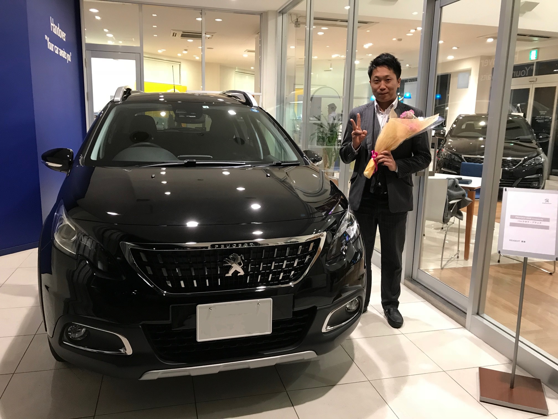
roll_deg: -1.9
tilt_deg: -11.2
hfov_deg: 63.4
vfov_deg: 49.7
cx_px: 279
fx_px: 451
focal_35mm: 28
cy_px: 210
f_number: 1.8
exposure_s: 1/15
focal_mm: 3.99
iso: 50
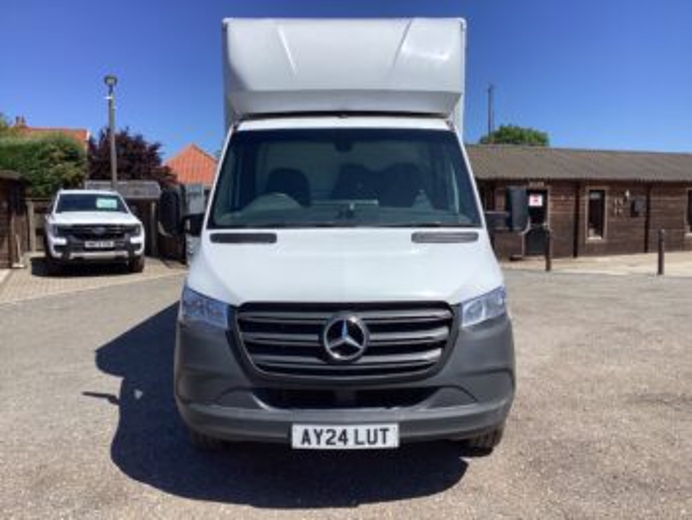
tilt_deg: -6.5
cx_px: 346
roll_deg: +0.2
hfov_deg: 58.3
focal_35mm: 31
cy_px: 260
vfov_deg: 45.5
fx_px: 620
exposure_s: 1/2146
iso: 25
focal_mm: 3.3
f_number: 2.4
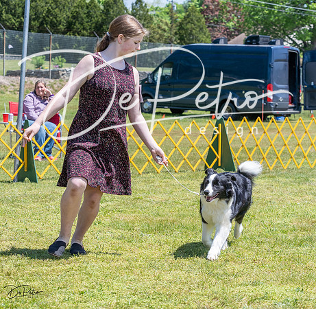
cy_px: 154
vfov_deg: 15.9
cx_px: 231
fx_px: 1105
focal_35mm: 108
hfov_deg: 16.2
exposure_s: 1/1600
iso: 640
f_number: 7.1
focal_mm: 86
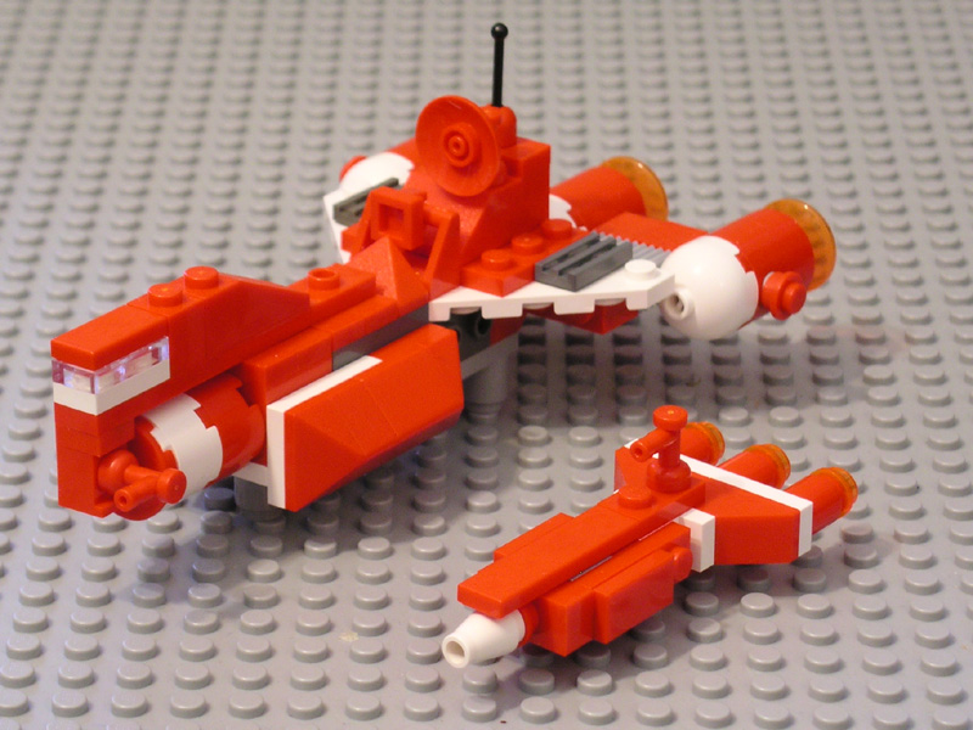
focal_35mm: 114
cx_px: 486
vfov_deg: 13.0
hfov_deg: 17.3
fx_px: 3204
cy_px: 365
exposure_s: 1/4
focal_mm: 23.4
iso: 200
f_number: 4.7
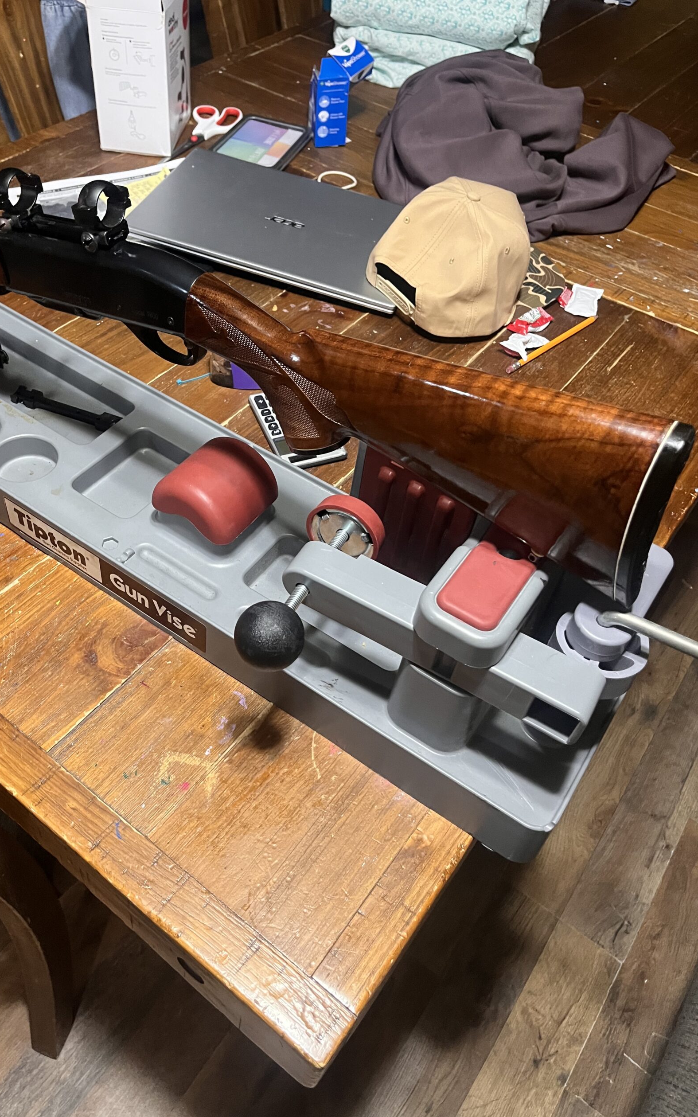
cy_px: 553
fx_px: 852
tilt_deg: -49.1
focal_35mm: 28
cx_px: 279
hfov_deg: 44.3
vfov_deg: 66.5
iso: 400
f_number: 1.6
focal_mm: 5.1
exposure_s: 1/60
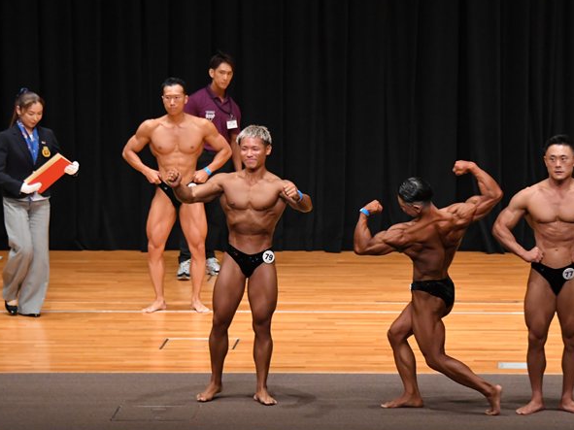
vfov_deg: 8.5
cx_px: 364
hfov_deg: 11.4
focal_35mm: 174
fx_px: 2885
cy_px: 239
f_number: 5.6
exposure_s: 1/400
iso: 4000
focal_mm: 92
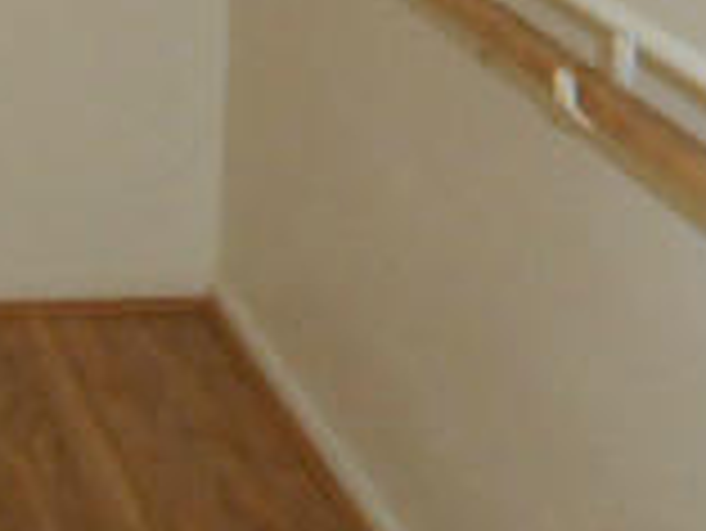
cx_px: -310
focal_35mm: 106
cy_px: -292
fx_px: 2164
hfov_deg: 17.0
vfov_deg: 13.1
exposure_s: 1/6
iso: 400
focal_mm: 4.7
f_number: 3.4
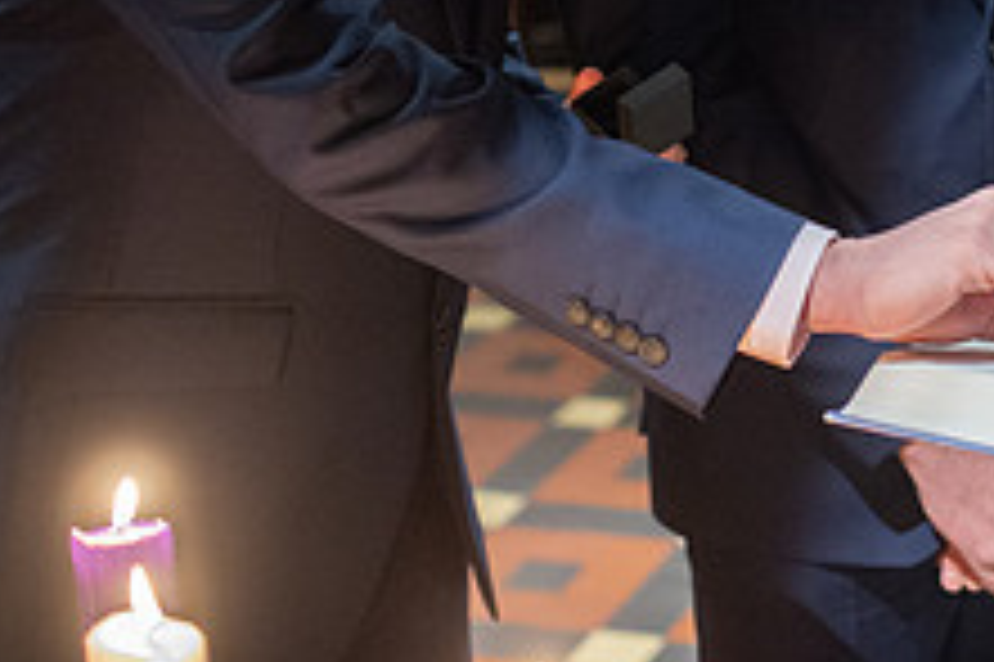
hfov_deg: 21.6
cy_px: -144
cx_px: 909
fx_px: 2538
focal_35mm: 92
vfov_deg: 14.4
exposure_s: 1/100
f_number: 2.2
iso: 2000
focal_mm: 35
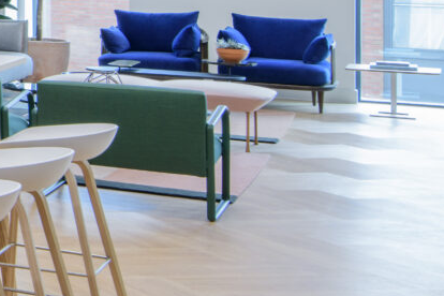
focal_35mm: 94
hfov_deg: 14.4
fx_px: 1159
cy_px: 9
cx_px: -624
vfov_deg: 14.4
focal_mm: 19
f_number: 10
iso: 160
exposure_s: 1/3
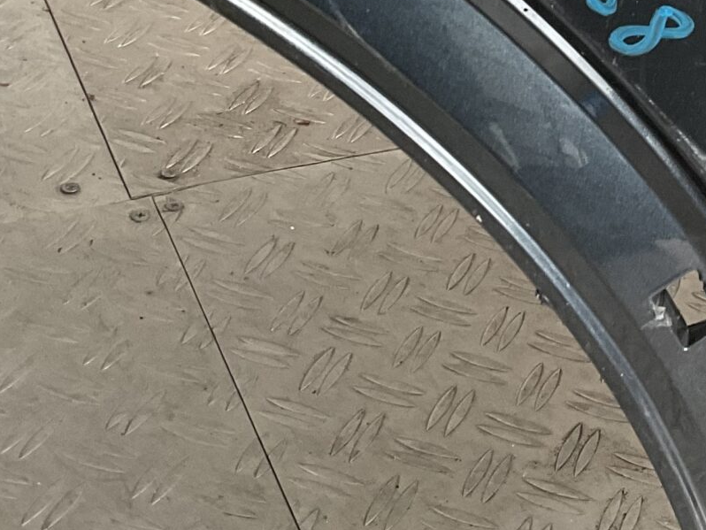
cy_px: -27
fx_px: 1897
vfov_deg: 15.5
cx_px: 804
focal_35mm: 93
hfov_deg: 20.0
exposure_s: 1/60
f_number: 1.8
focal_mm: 3
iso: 80
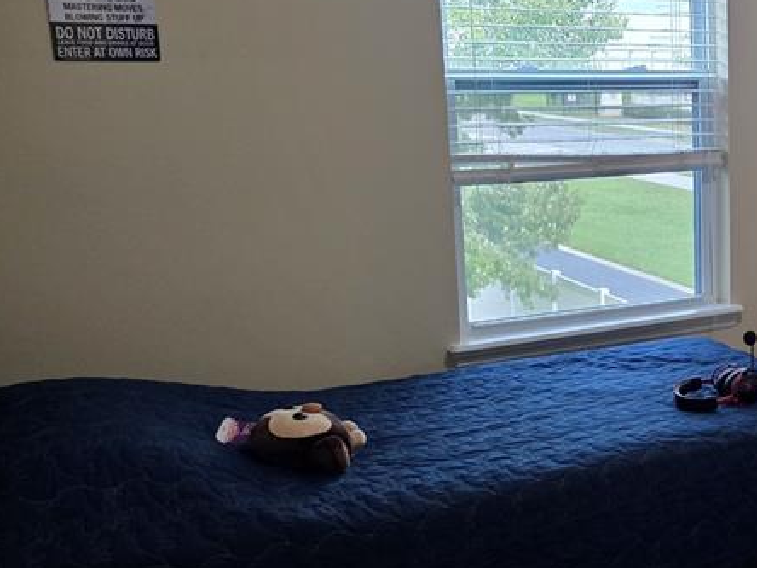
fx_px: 1159
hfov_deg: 31.9
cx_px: 837
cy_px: 276
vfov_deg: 27.5
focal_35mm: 53
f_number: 1.7
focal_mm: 6.25
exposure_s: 1/120
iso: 500
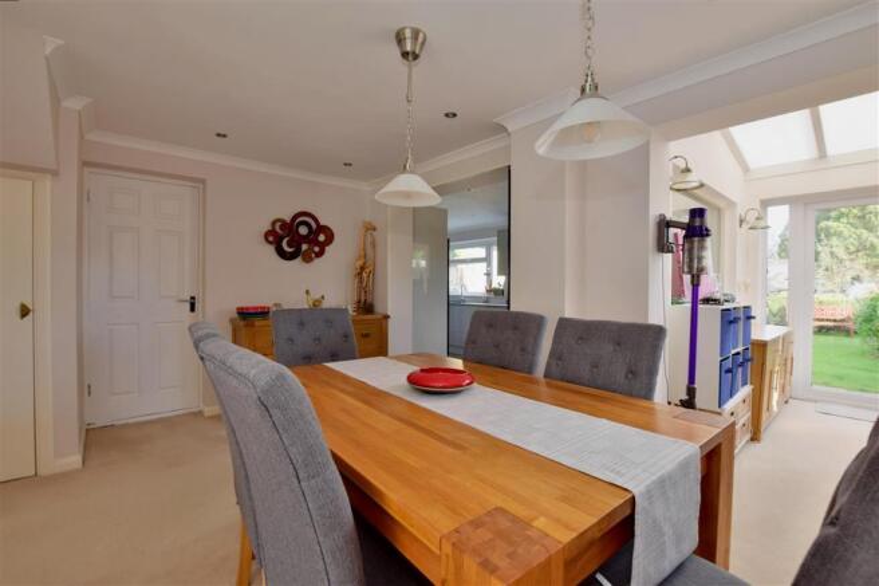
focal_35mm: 15
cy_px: 293
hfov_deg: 100.4
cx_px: 440
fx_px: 366
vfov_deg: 77.3
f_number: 11
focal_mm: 10
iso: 400
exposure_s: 1/25
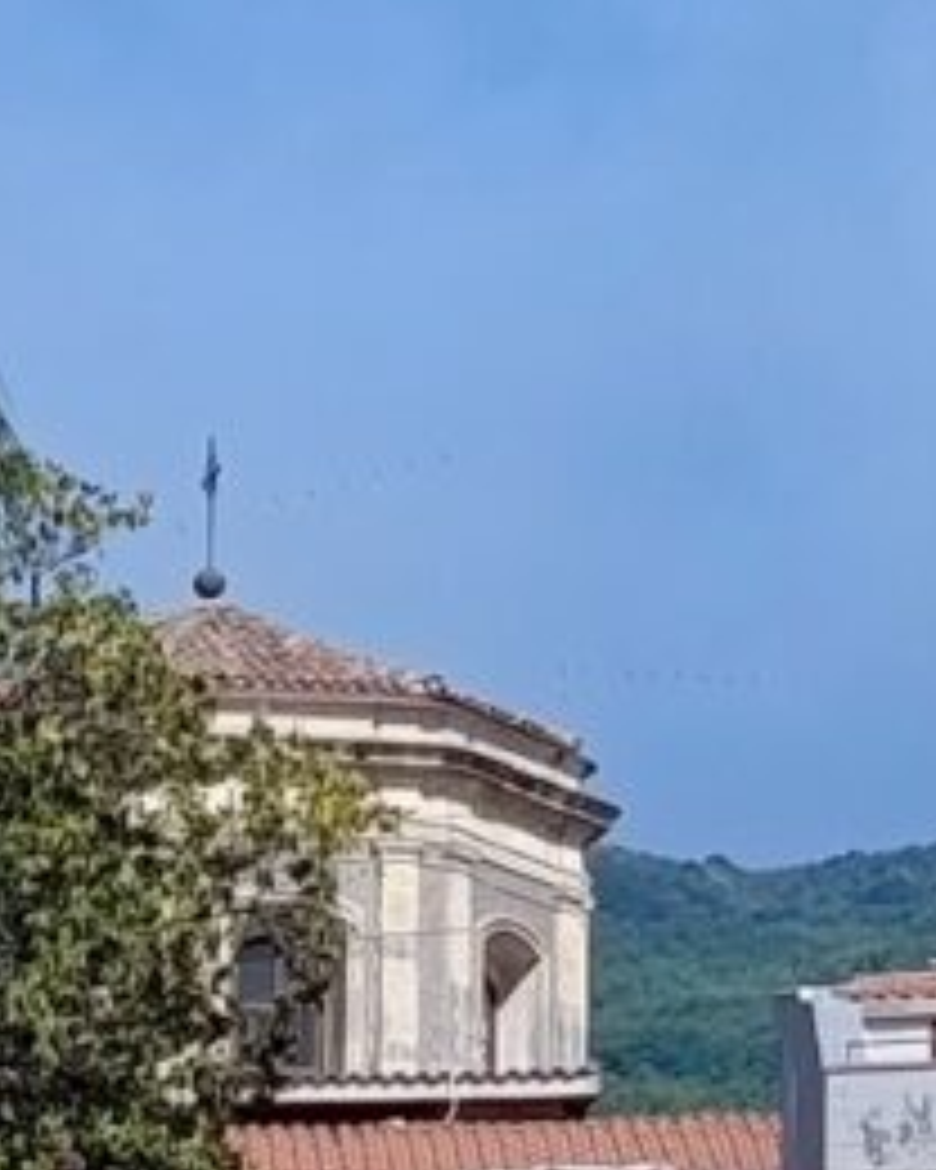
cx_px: 1402
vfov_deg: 6.0
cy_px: -842
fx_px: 10942
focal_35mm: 316
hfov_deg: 4.9
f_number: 1.65
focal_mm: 6.11
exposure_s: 1/887
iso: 53
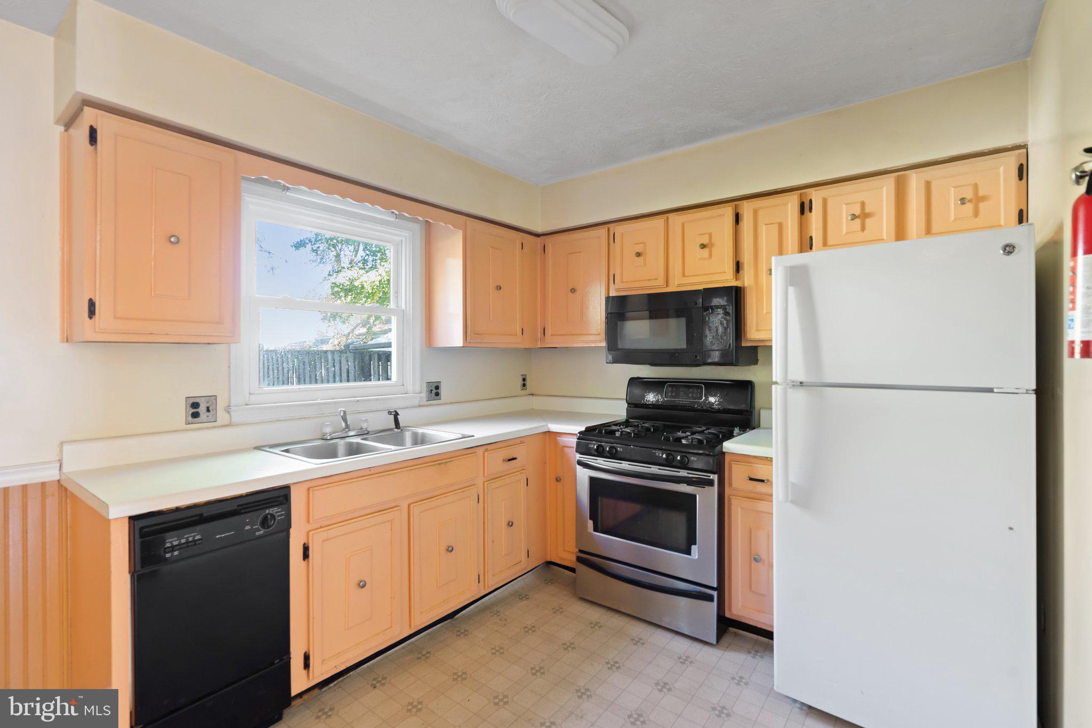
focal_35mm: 16
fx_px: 485
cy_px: 364
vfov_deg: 73.7
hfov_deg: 96.7
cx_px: 546
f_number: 8
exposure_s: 1/2
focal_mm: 16
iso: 500
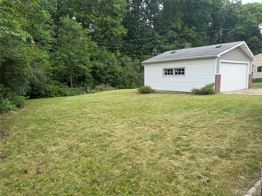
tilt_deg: -8.2
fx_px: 182
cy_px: 98
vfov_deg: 56.8
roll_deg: +0.5
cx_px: 131
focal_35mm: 24
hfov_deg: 71.6
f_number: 1.78
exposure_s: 1/1094
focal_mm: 6.76
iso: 80
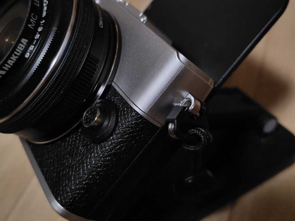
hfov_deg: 73.9
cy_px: 110
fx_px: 196
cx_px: 148
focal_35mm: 23
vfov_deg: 58.9
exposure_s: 1/120
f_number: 1.9
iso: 848
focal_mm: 5.6
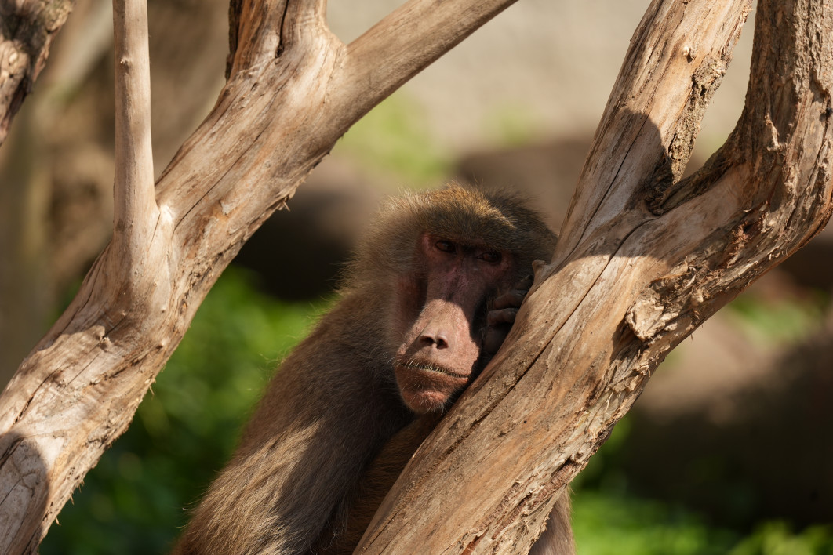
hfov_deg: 3.4
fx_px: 13882
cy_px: 278
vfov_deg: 2.3
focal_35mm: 600
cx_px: 416
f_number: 6.3
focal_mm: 600
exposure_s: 1/800
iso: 400
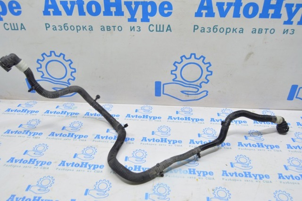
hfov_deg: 62.0
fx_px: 251
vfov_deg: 43.5
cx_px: 151
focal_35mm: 30
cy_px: 100
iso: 400
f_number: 5.6
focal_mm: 20
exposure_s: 1/20
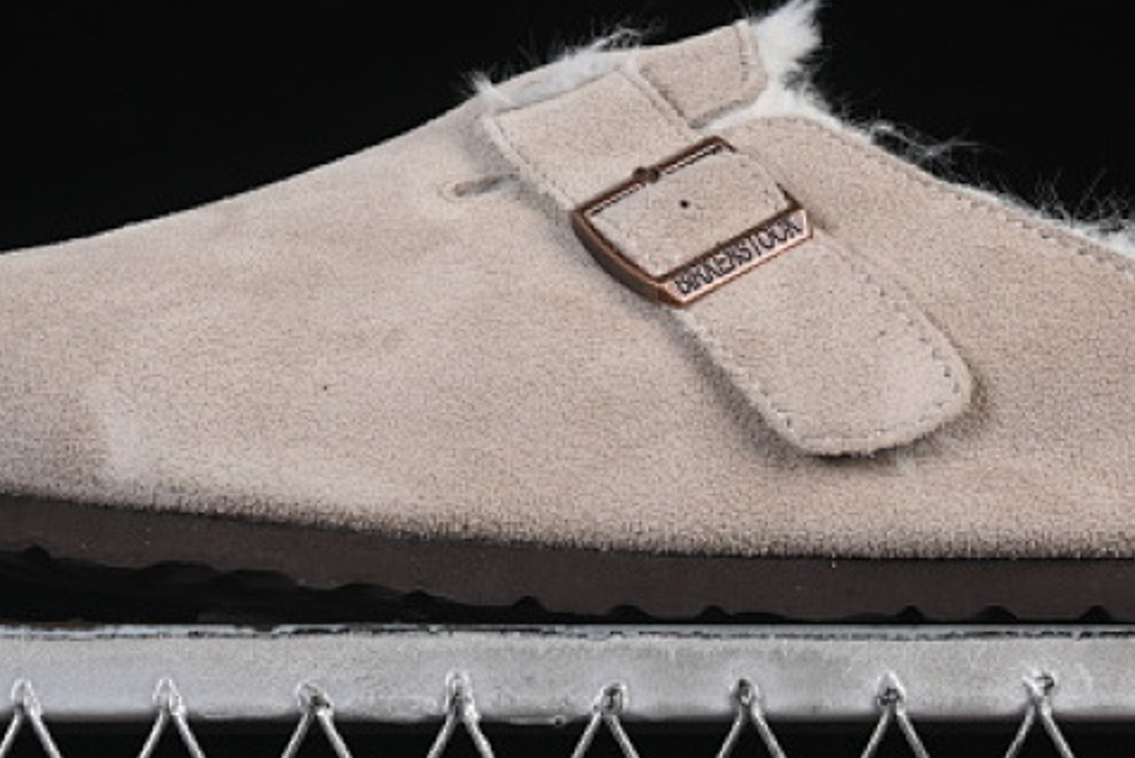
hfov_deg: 12.1
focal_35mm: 170
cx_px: 639
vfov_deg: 8.1
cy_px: 95
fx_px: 5363
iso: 160
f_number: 8
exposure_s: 1/80
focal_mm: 50
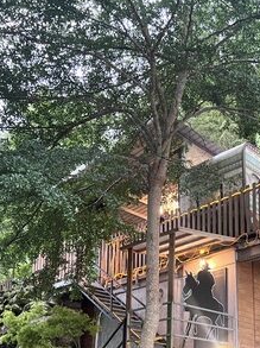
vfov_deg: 37.3
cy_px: 309
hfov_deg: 29.4
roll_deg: -0.4
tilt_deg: +13.2
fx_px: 482
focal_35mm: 48
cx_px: 213
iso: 640
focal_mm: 5.7
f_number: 1.5
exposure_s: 1/30
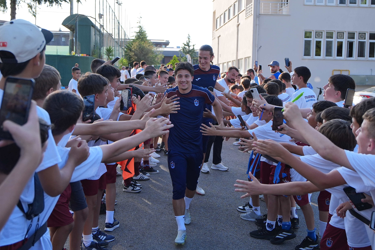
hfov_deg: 48.4
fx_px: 417
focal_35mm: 40
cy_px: 113
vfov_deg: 33.4
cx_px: 173
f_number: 2.8
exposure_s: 1/2000
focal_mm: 24
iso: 320
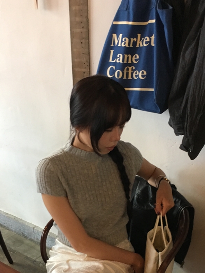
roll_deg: -1.1
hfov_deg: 32.9
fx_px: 348
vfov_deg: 42.1
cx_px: 104
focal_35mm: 44
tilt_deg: -26.7
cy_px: 191
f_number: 2.2
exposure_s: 1/24
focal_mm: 4.15
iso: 200
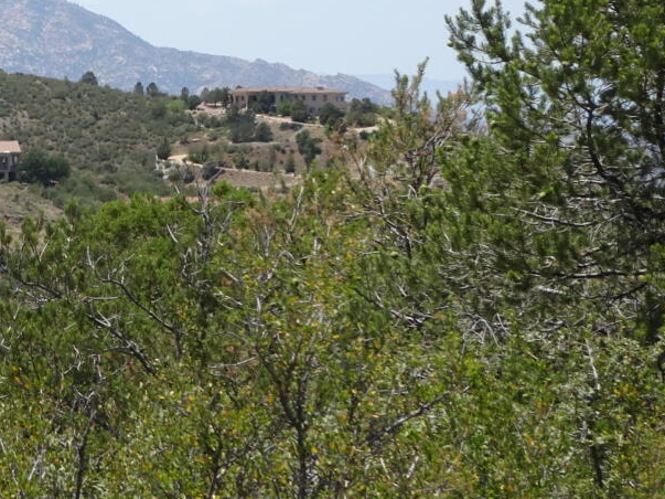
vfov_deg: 6.7
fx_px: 4264
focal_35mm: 222
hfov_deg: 8.8
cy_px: 140
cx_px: -60
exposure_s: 1/400
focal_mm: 15.92
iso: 80
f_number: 5
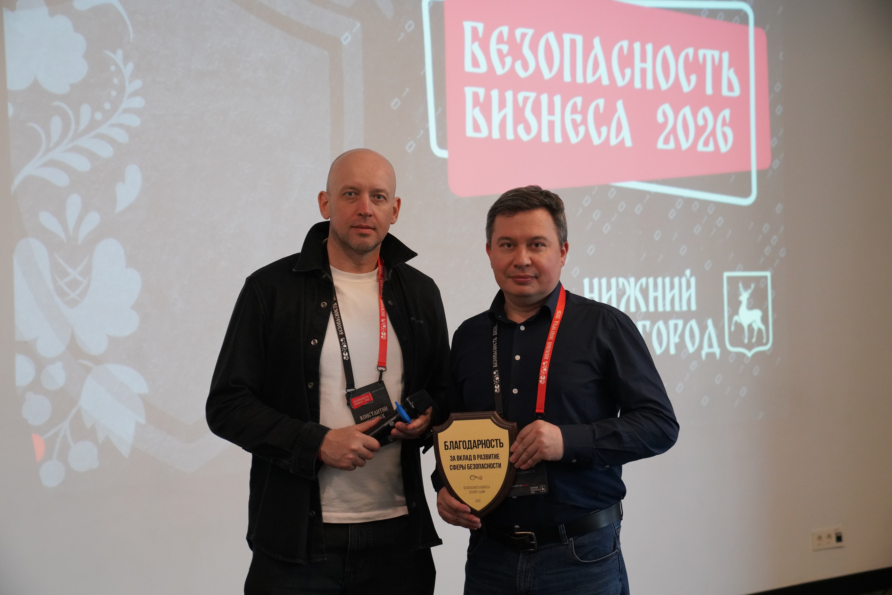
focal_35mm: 64
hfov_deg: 31.4
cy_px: 298
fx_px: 1586
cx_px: 446
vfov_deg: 21.3
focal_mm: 64
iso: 4000
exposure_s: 1/160
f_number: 4
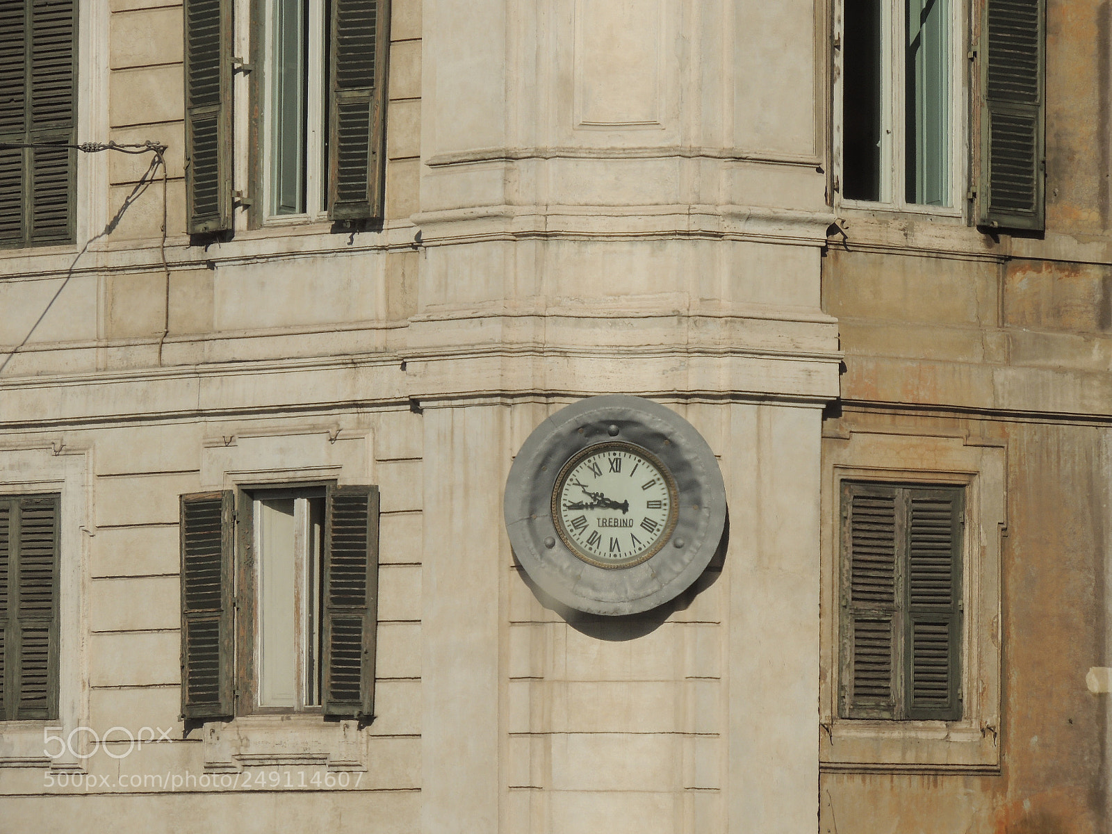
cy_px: 417
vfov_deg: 5.0
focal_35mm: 300
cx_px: 556
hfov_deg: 6.6
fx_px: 9637
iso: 100
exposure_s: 1/1250
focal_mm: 53.5
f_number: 4.8
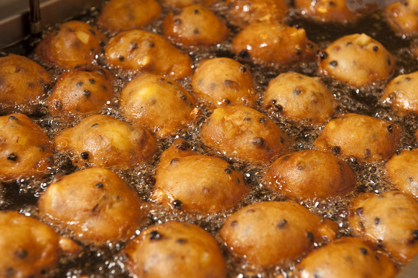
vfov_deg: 19.4
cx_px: 209
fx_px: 812
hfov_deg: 28.9
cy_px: 139
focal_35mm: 70
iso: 400
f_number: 5.6
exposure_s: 1/60
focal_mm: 70
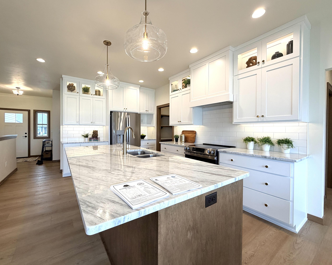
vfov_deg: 84.0
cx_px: 158
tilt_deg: -0.3
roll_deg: -0.4
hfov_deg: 96.7
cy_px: 130
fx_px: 147
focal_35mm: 15
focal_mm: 2.22
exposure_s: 1/120
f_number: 2.2
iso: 80
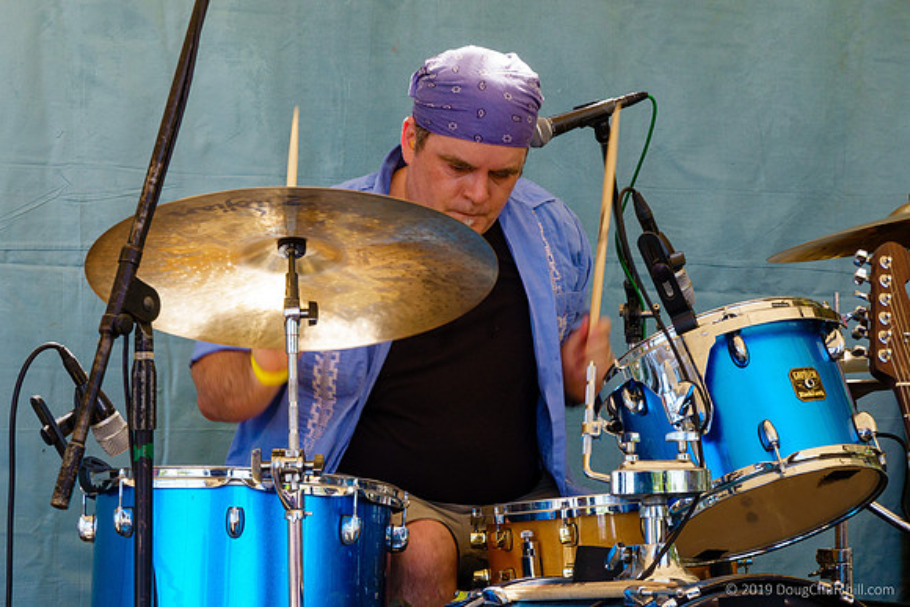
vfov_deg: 12.5
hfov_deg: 18.6
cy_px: 280
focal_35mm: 110
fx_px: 2778
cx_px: 420
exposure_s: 1/125
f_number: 5.6
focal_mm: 37.41
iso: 250
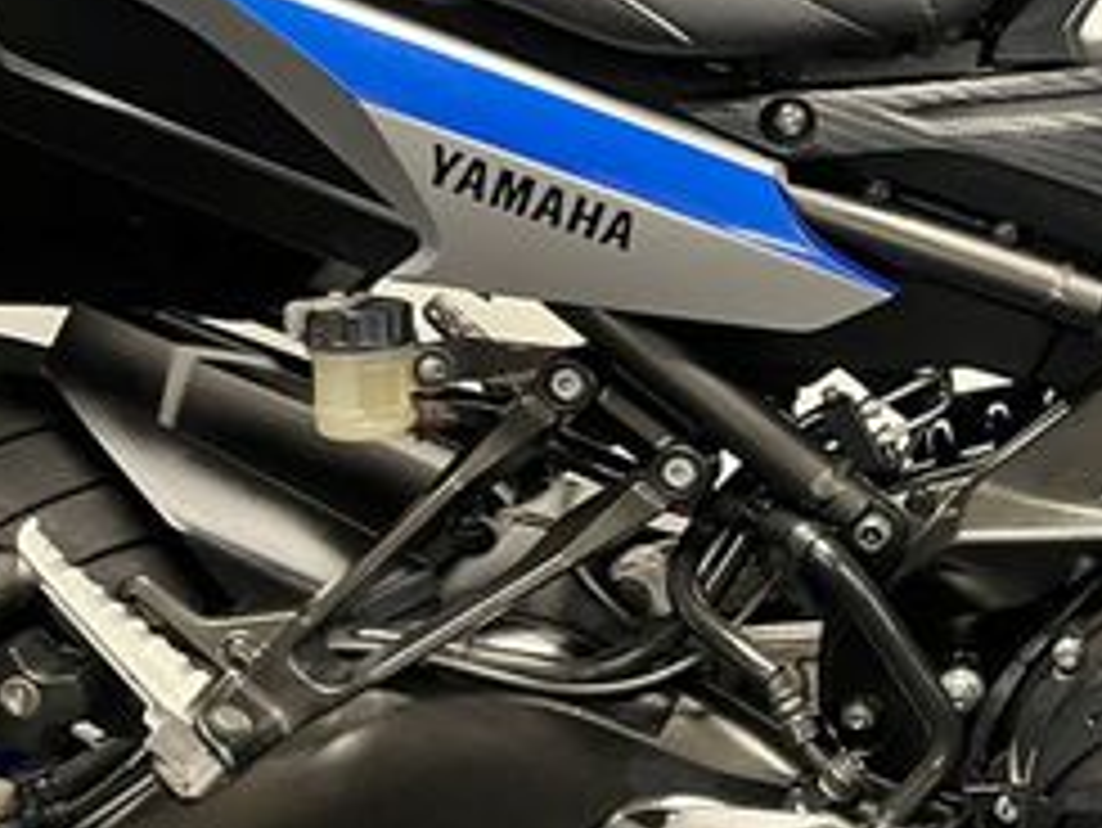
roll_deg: -2.2
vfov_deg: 21.6
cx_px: 1408
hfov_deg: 25.0
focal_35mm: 68
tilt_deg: -15.2
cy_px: 360
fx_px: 2166
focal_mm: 5.1
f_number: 1.6
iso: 500
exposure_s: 1/50
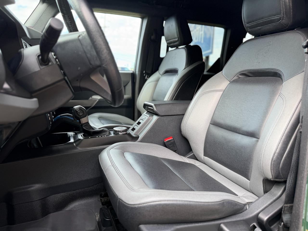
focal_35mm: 24
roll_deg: -2.6
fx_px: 214
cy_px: 116
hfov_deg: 71.6
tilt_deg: -10.2
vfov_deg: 56.8
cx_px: 154
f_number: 1.78
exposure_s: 1/121
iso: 80
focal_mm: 6.76
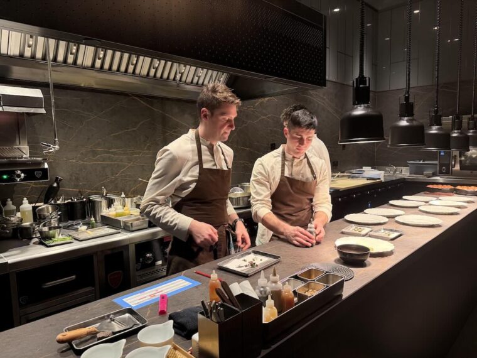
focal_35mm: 24
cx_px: 238
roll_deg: +1.4
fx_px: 331
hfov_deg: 71.6
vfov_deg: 56.8
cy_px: 179
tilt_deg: -5.5
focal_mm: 6.76
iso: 320
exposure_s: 1/50
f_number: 1.78
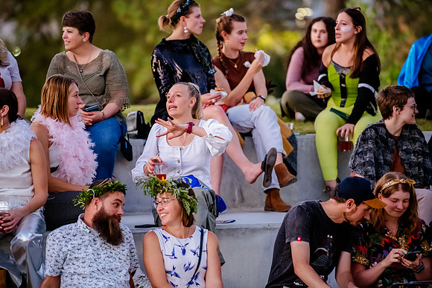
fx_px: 2513
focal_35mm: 209
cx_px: 209
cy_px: 143
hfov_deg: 9.8
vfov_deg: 6.6
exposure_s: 1/125
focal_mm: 200
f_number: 2.8
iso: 6400
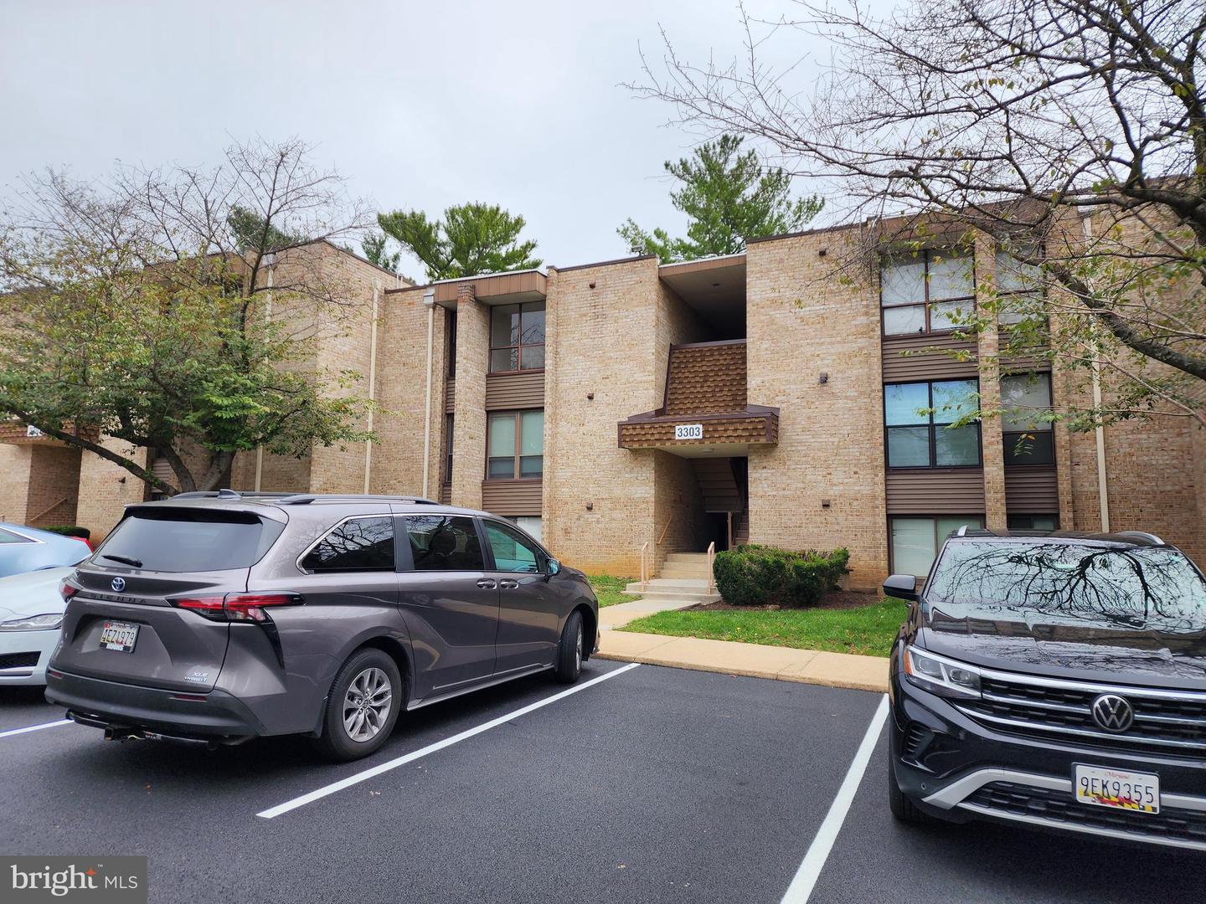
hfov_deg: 73.9
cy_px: 452
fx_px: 801
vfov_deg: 58.9
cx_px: 603
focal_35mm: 23
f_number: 1.8
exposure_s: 1/603
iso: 12
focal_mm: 6.4
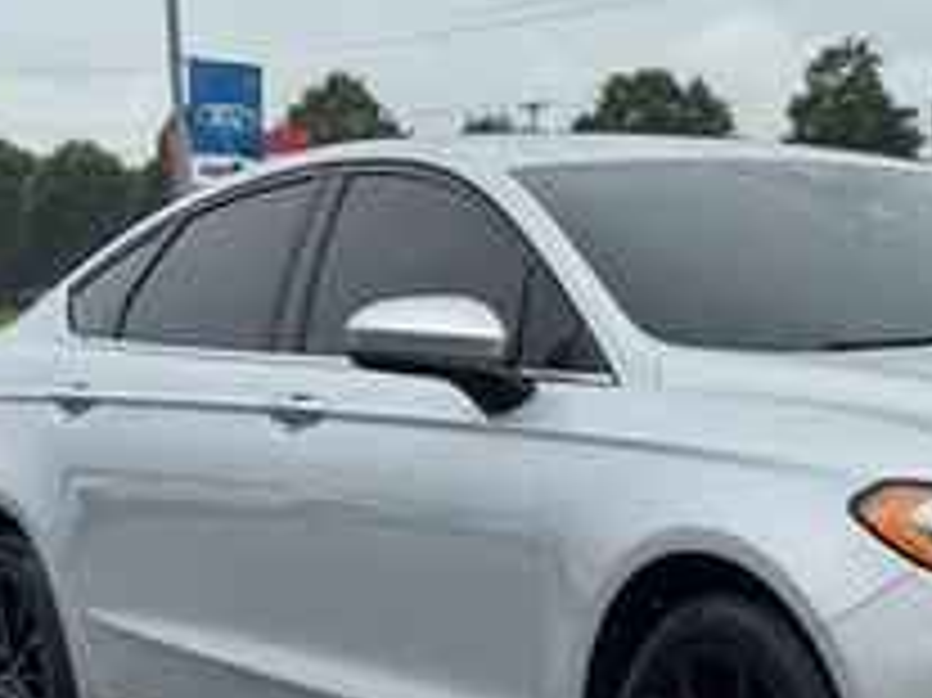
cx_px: 864
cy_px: 522
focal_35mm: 117
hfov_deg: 16.6
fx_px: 3148
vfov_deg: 12.6
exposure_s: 1/4049
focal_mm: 6.76
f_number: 1.78
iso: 64
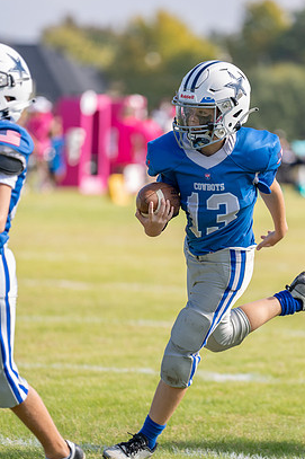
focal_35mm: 330
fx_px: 4197
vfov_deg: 6.2
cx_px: 206
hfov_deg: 4.2
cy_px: 258
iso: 100
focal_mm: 182
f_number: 2.8
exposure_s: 1/1000
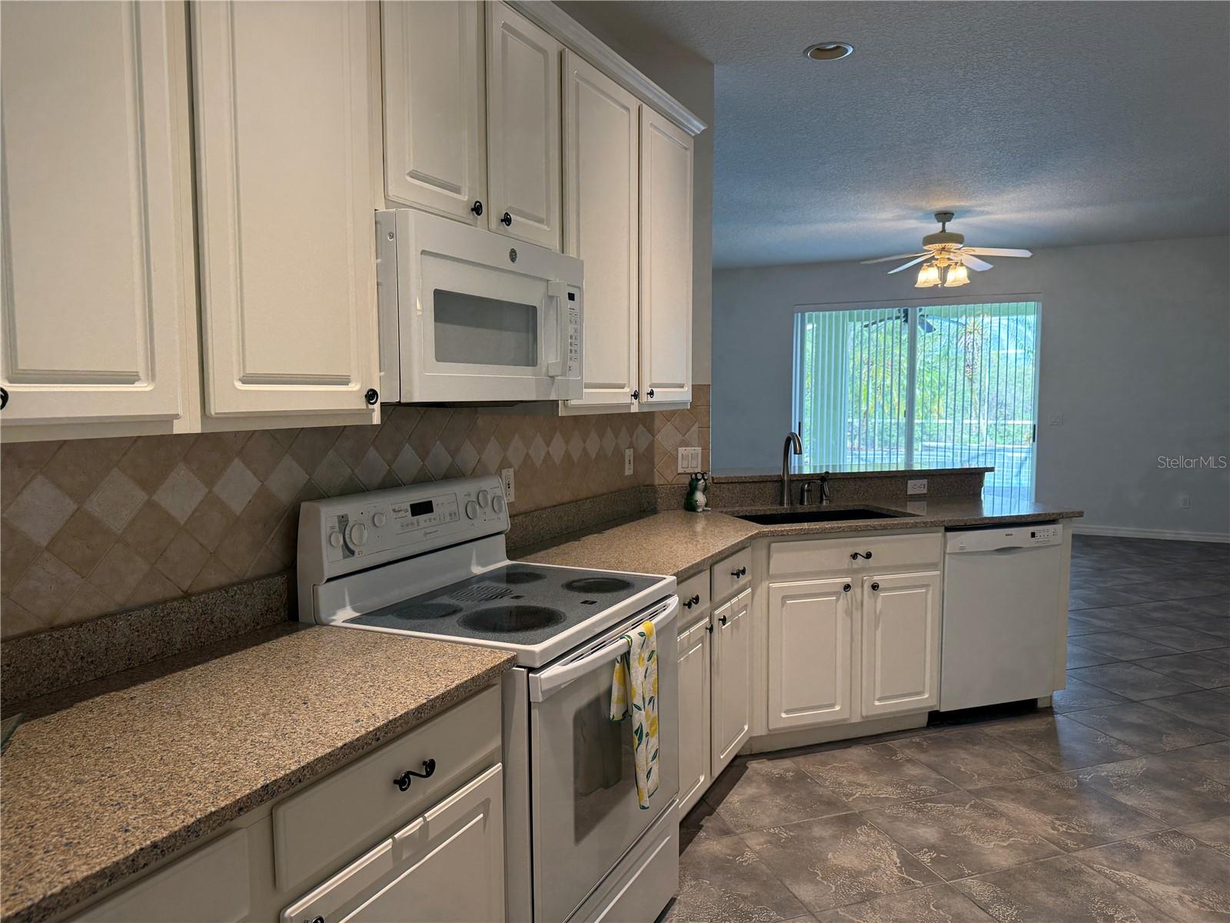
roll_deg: +0.5
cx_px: 615
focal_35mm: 24
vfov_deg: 56.8
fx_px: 853
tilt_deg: -4.2
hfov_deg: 71.6
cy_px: 462
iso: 200
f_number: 1.78
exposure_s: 1/134
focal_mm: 6.76
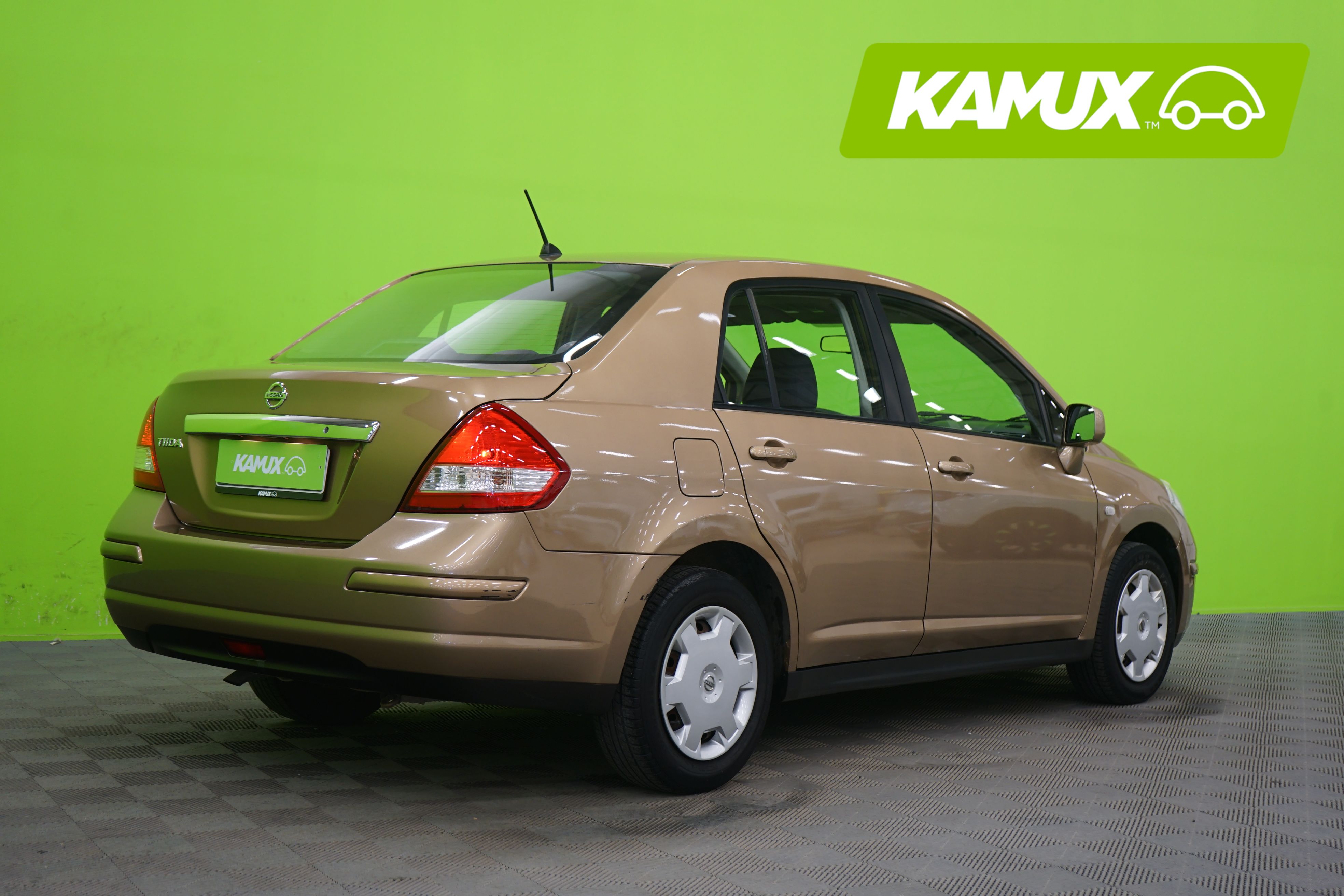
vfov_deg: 27.0
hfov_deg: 39.6
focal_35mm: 50
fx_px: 1867
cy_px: 448
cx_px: 672
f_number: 5
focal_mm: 50
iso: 400
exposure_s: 1/8
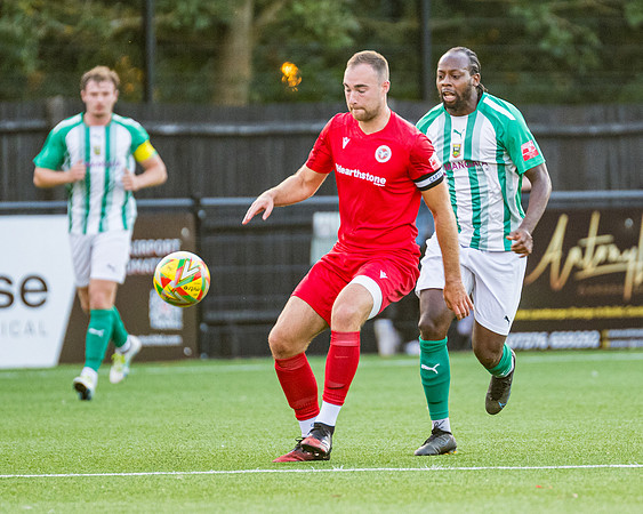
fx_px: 13902
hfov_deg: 2.6
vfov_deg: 2.1
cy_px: 199
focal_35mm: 731
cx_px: 412
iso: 1250
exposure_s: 1/500
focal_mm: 300
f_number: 2.8
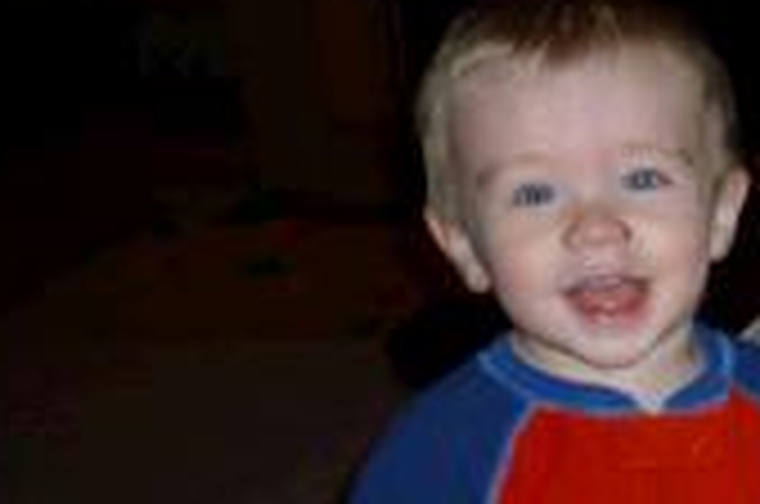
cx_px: 1061
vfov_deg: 12.0
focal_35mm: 111
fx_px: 2339
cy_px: 632
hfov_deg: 17.1
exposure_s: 1/125
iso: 100
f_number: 3.7
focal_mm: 6.3
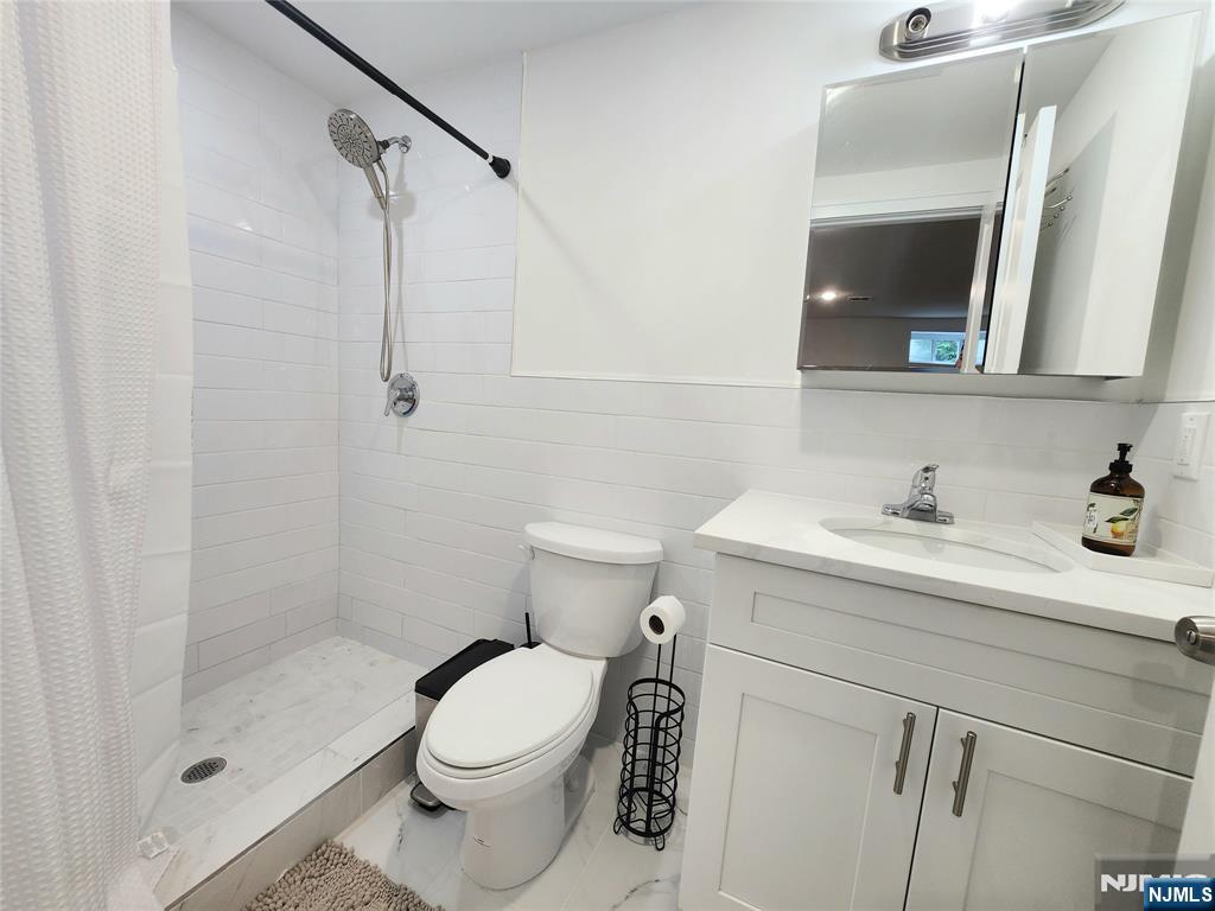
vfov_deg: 89.9
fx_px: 456
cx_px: 608
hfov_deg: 106.2
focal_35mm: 13
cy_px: 456
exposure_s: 1/60.2
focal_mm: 2.2
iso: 125
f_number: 2.2
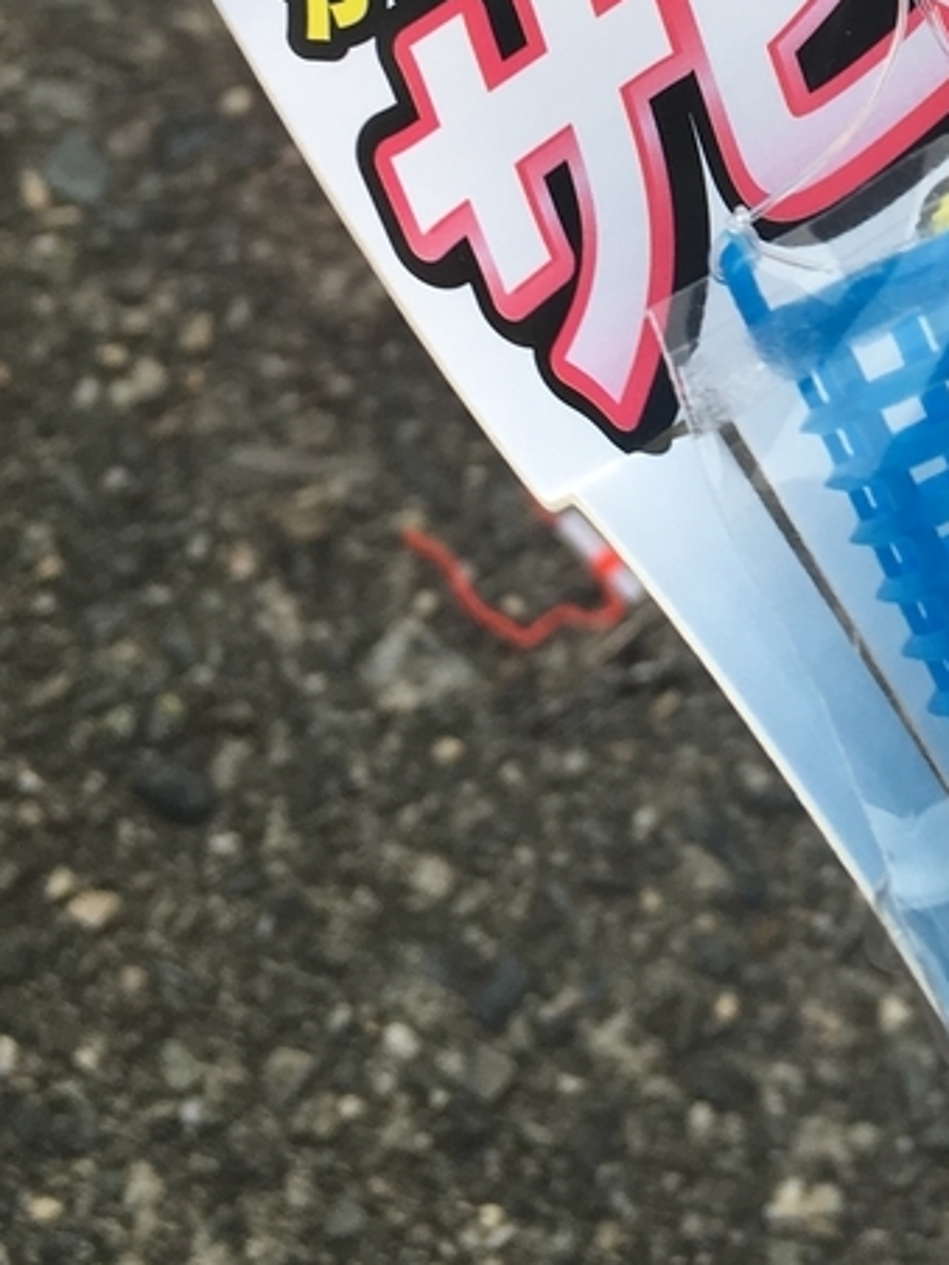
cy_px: -84
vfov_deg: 23.9
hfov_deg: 18.2
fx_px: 2815
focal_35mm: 77
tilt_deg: -51.5
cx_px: 1131
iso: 25
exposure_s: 1/120
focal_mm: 4.15
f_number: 2.2
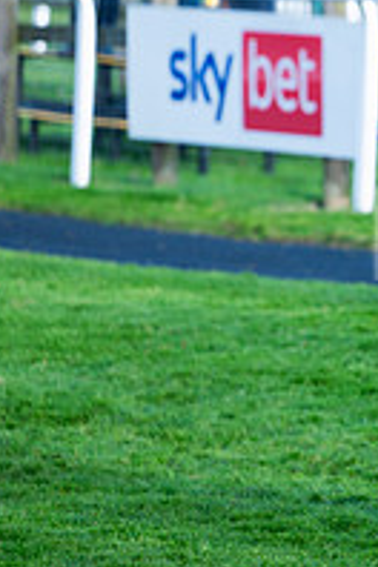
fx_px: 7622
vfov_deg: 4.3
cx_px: 745
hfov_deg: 2.8
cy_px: 100
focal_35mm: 484
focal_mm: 165
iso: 320
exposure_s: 1/1000
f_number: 3.5
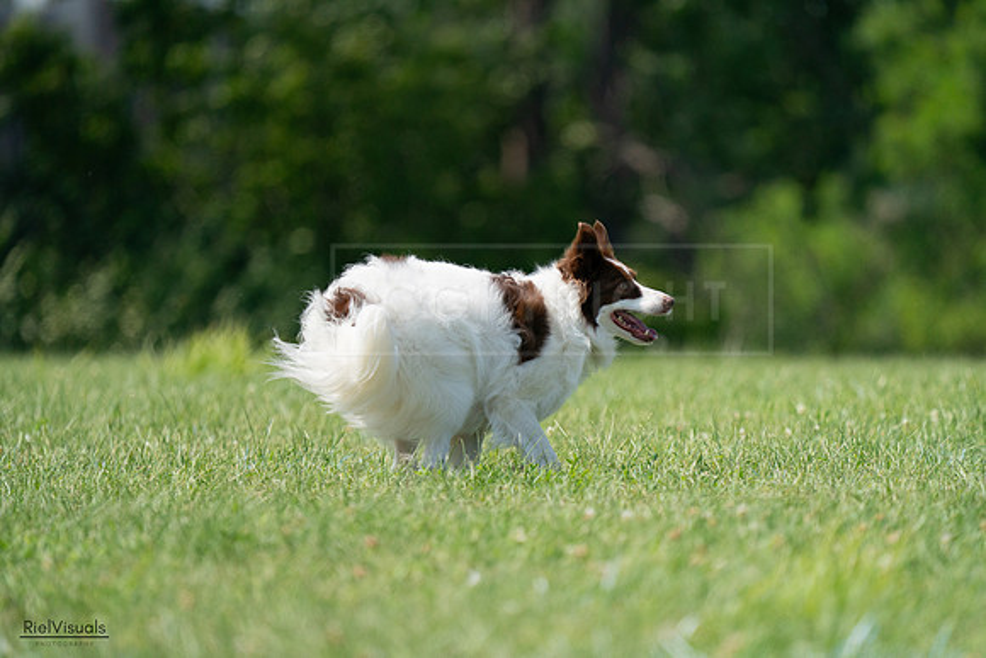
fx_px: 13396
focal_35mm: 489
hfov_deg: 4.2
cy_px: 329
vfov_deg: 2.8
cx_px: 493
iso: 800
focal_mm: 489
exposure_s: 1/4000
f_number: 6.3
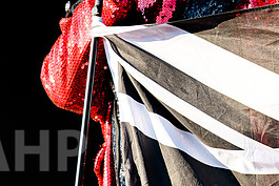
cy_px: 37
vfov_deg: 3.1
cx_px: 232
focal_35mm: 438
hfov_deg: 4.7
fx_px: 3396
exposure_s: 1/640
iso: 200
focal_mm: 200
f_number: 5
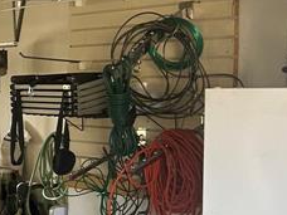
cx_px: -301
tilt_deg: -3.7
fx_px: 970
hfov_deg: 14.0
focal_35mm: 117
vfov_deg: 12.6
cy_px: 140
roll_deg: +0.2
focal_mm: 5.7
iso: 125
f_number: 1.5
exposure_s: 1/121
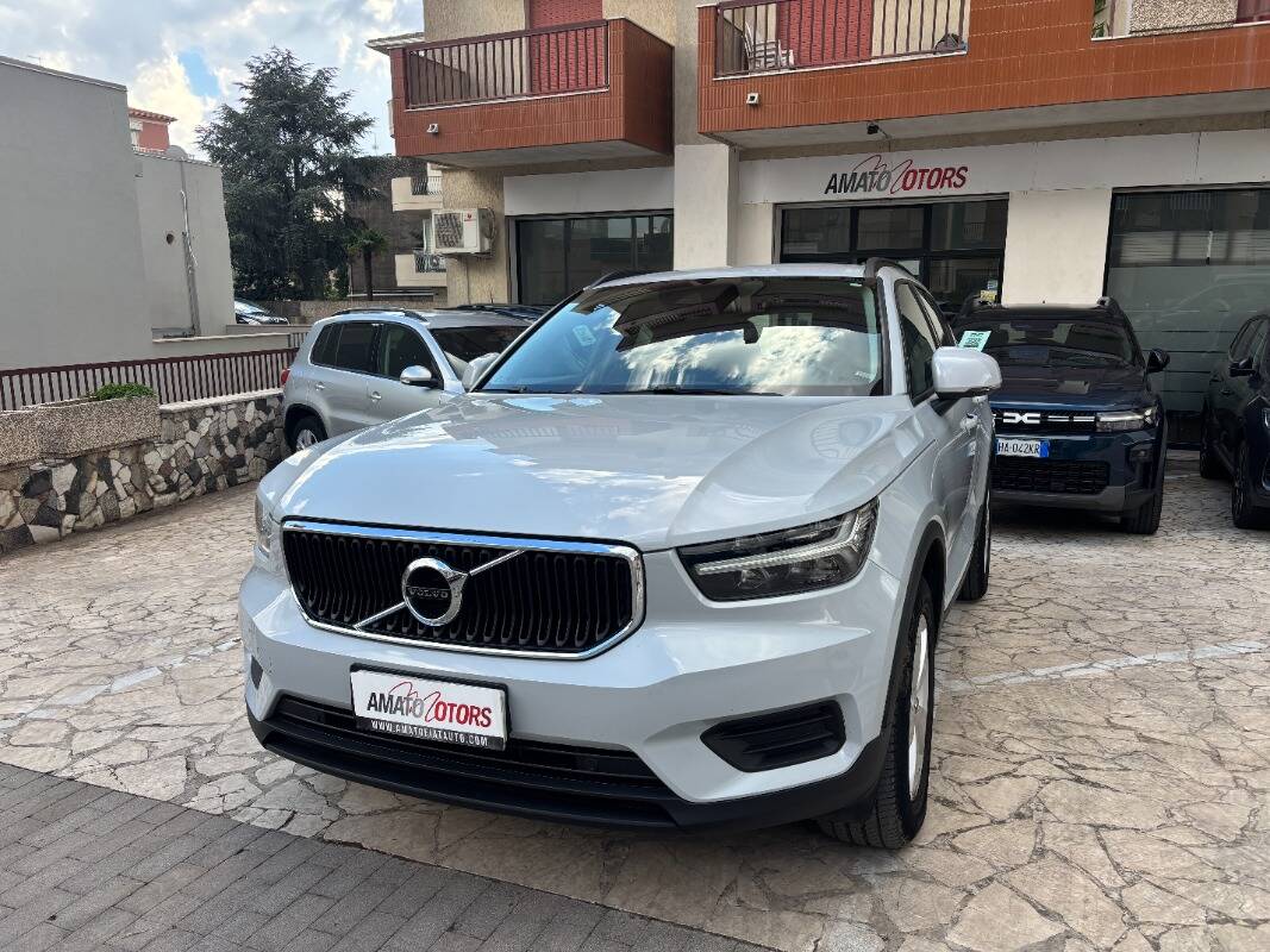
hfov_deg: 67.3
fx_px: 954
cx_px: 635
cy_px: 476
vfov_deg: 53.1
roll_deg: +1.2
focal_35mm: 26
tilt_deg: -11.1
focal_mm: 5.96
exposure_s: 1/697
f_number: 1.6
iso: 50
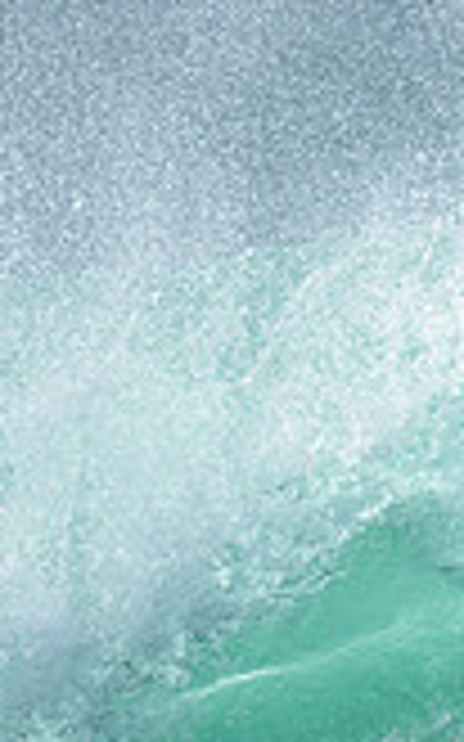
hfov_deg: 0.4
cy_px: 670
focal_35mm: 3217
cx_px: 791
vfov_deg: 0.7
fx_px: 65146
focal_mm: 800
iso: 200
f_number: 6.3
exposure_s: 1/2000
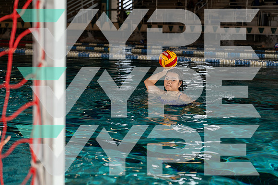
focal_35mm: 70
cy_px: 92
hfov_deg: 28.8
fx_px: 541
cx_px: 139
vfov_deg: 19.5
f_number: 4
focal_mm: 70
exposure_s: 1/250
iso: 100
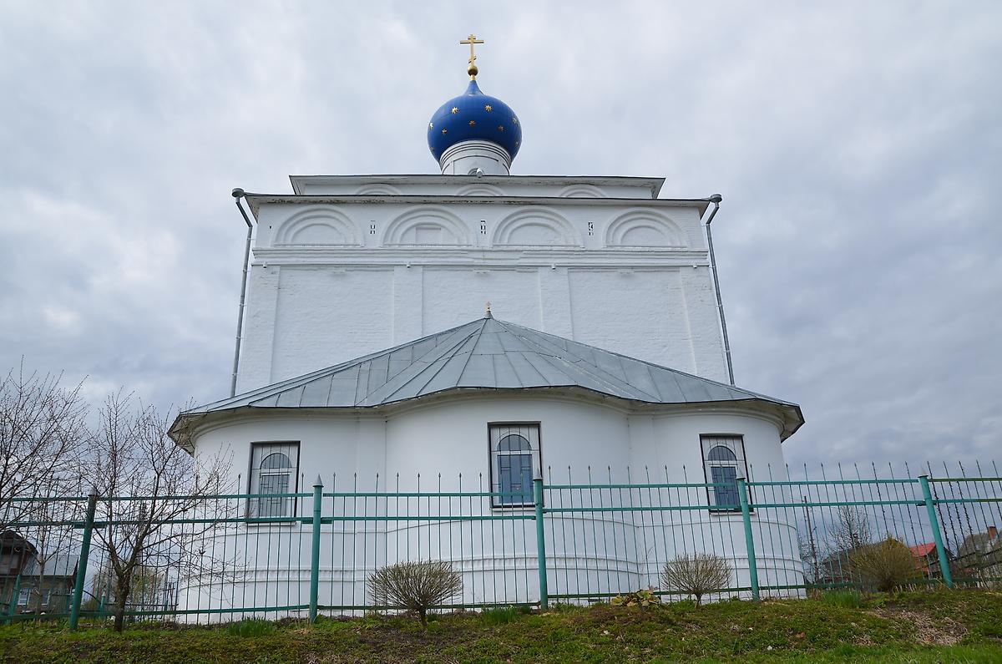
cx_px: 501
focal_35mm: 27
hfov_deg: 67.5
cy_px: 332
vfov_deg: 47.7
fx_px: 750
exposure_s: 1/320
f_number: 9
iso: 100
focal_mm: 18
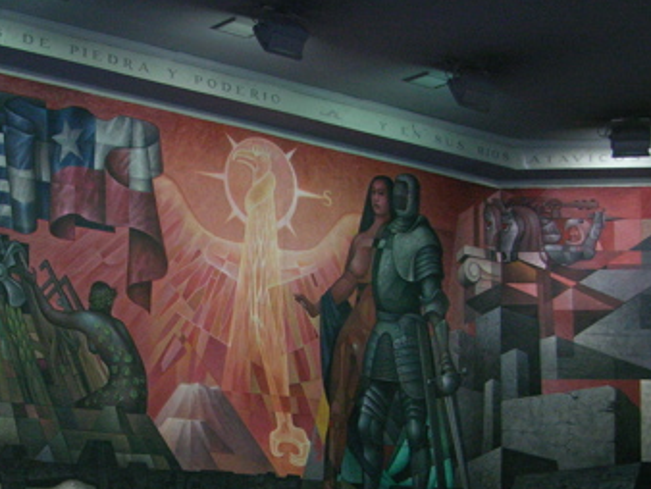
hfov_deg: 22.2
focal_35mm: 87
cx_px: 129
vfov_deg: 16.7
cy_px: 452
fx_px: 1637
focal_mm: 11.6
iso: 200
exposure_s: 1/60.1
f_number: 3
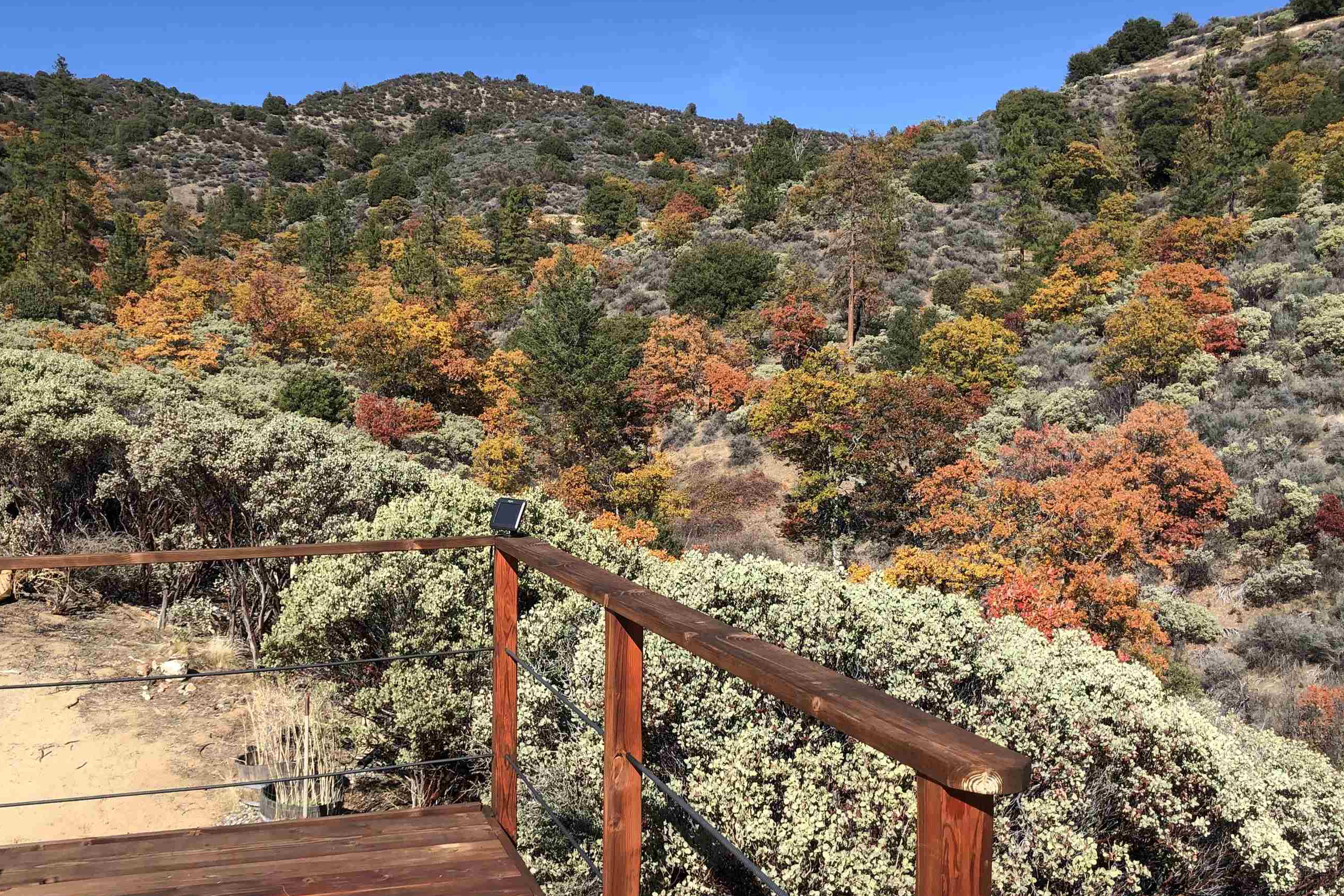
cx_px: 600
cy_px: 456
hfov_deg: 54.3
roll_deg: -0.2
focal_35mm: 35
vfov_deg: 37.9
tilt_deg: -2.0
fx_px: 1307
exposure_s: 1/1499
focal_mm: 3.99
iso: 20
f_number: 1.8
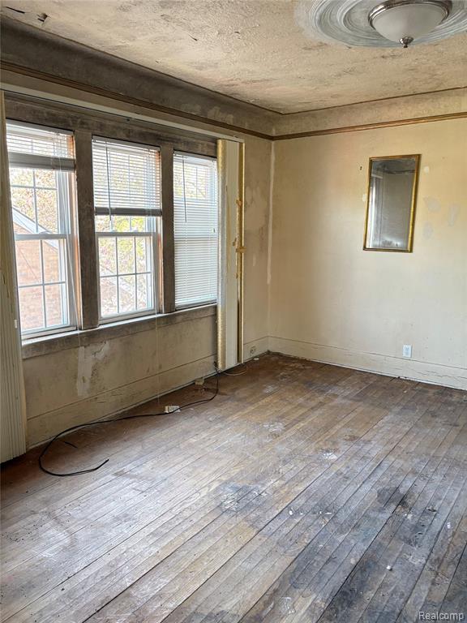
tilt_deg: -10.0
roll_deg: -0.5
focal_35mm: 26
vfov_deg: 67.3
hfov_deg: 53.1
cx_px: 234
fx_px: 468
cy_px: 312
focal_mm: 5.96
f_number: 1.6
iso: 200
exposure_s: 1/60
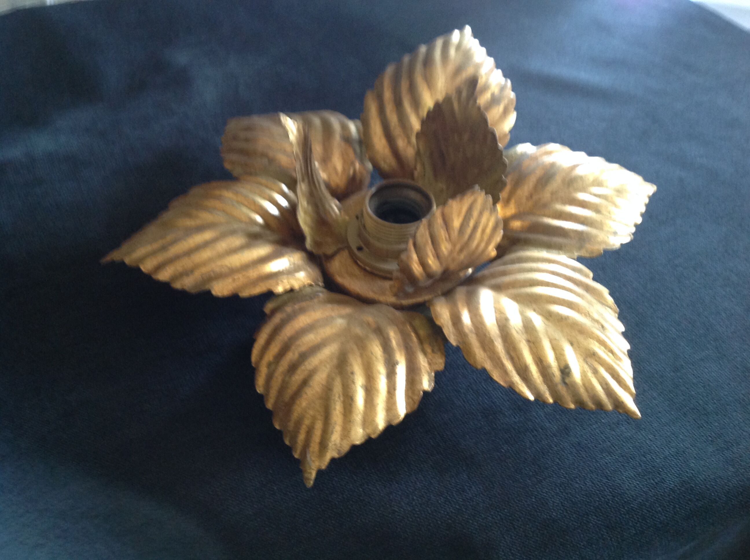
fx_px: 757
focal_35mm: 35
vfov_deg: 40.6
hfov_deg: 52.7
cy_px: 280
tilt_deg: -43.9
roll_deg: -2.0
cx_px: 375
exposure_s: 1/15
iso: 250
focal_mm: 4.28
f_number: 2.4
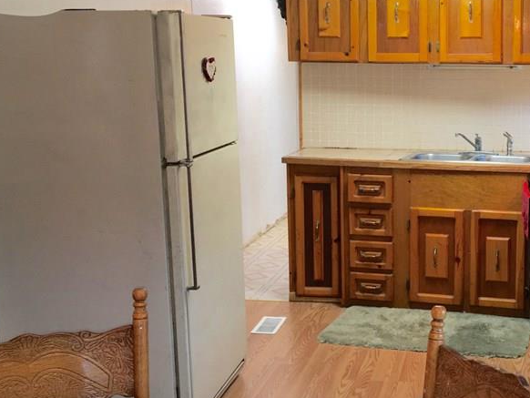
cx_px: 427
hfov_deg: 36.2
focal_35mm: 51
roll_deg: +0.8
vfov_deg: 28.6
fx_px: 781
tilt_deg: -8.7
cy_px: 183
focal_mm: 4.15
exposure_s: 1/30
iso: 40
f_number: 2.2
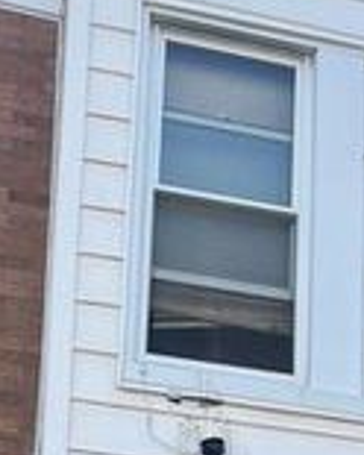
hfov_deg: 13.9
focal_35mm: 109
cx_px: 376
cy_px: 697
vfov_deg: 16.0
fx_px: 1468
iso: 50
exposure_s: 1/1695
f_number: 1.6
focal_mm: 5.1
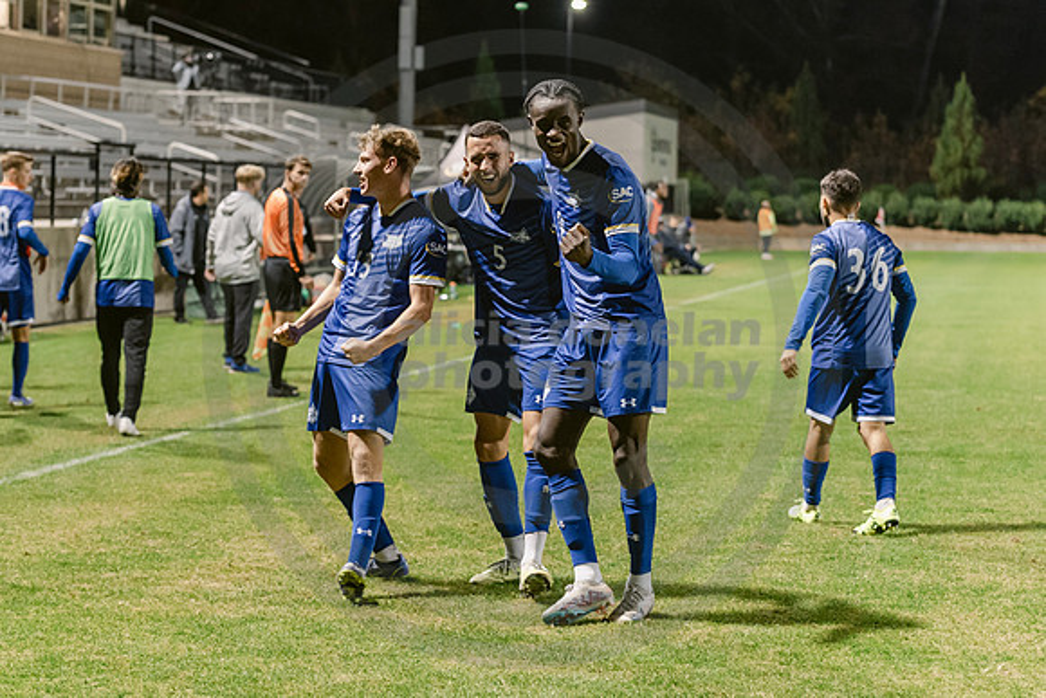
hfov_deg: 19.6
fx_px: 3021
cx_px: 493
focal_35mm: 104
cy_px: 277
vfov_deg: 13.2
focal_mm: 70
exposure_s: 1/160
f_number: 2.8
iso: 1600
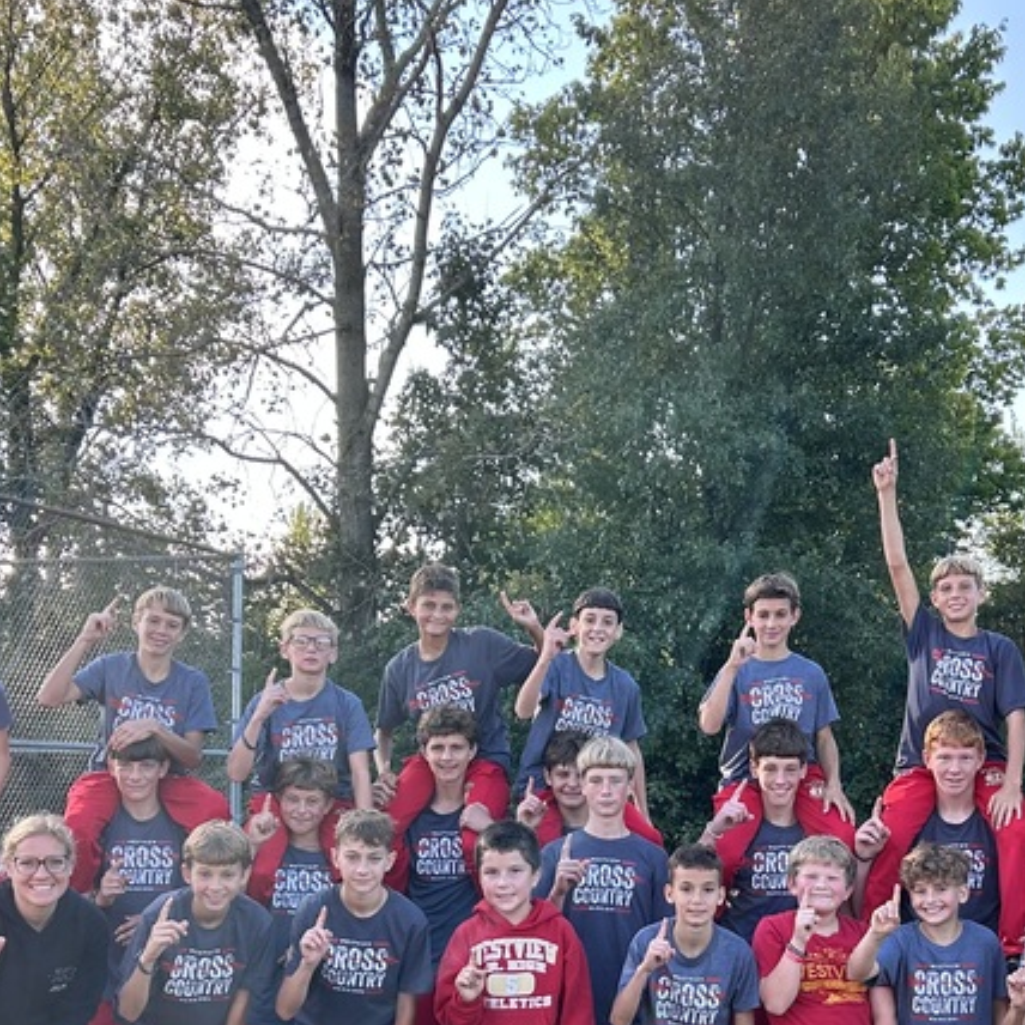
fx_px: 1843
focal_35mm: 55
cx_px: 639
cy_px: 814
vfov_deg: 30.4
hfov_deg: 31.0
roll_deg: +0.4
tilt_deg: -0.9
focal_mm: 5.7
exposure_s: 1/458
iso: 50
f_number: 1.5
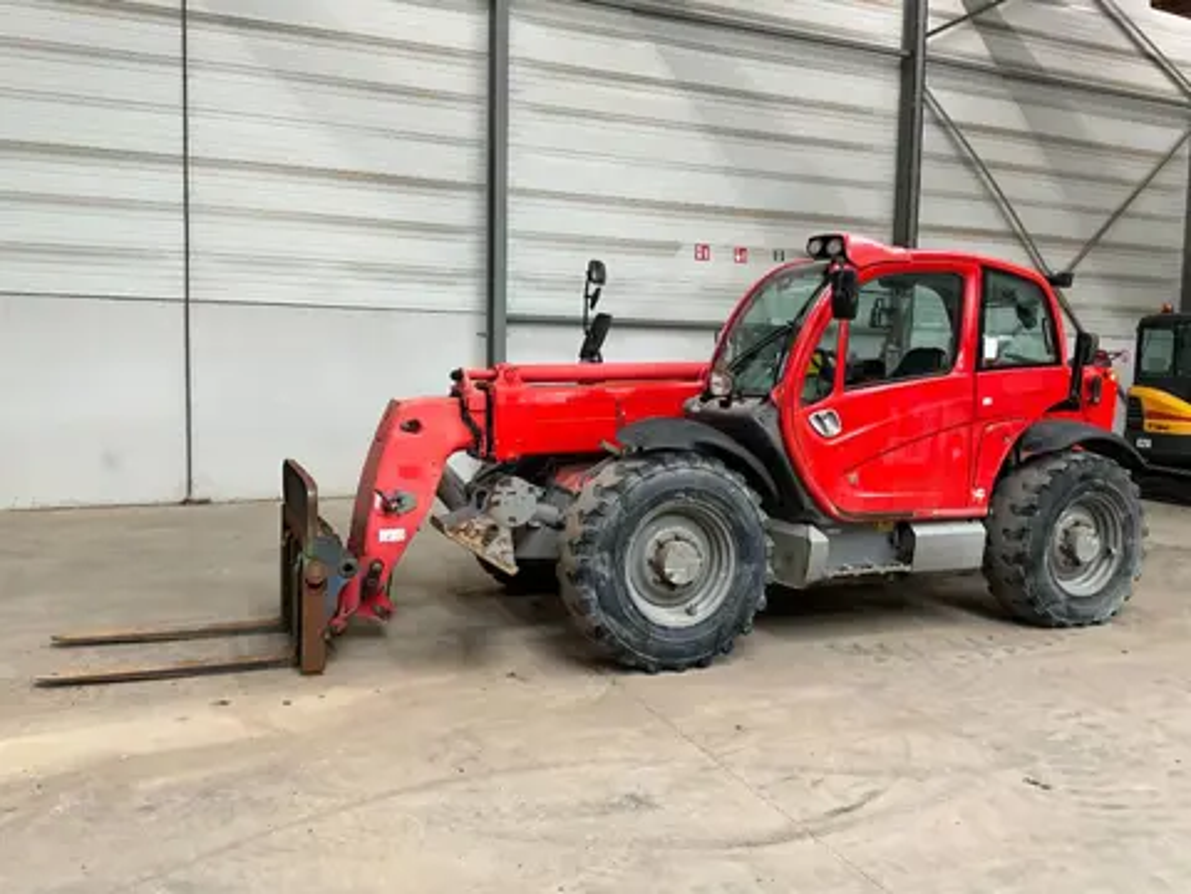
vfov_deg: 48.2
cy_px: 447
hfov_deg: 61.7
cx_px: 596
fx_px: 998
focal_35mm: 29
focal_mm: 3
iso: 100
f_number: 1.8
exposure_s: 1/60
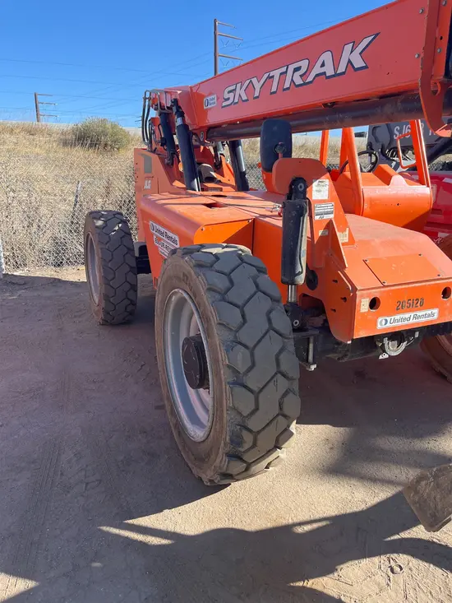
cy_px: 302
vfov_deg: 67.3
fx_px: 453
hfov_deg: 53.1
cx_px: 226
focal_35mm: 26
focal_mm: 5.1
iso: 50
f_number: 1.6
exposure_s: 1/1339
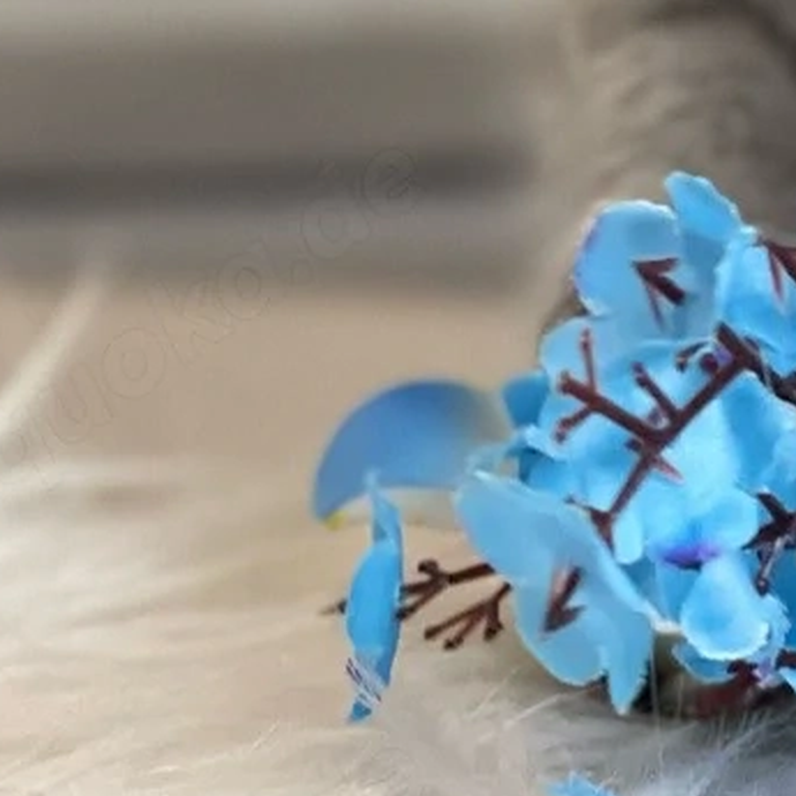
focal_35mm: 219
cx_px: 953
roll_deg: -3.8
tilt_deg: -7.3
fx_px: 5698
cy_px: -203
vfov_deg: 7.9
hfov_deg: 7.9
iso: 250
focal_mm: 7.5
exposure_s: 1/92
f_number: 2.2
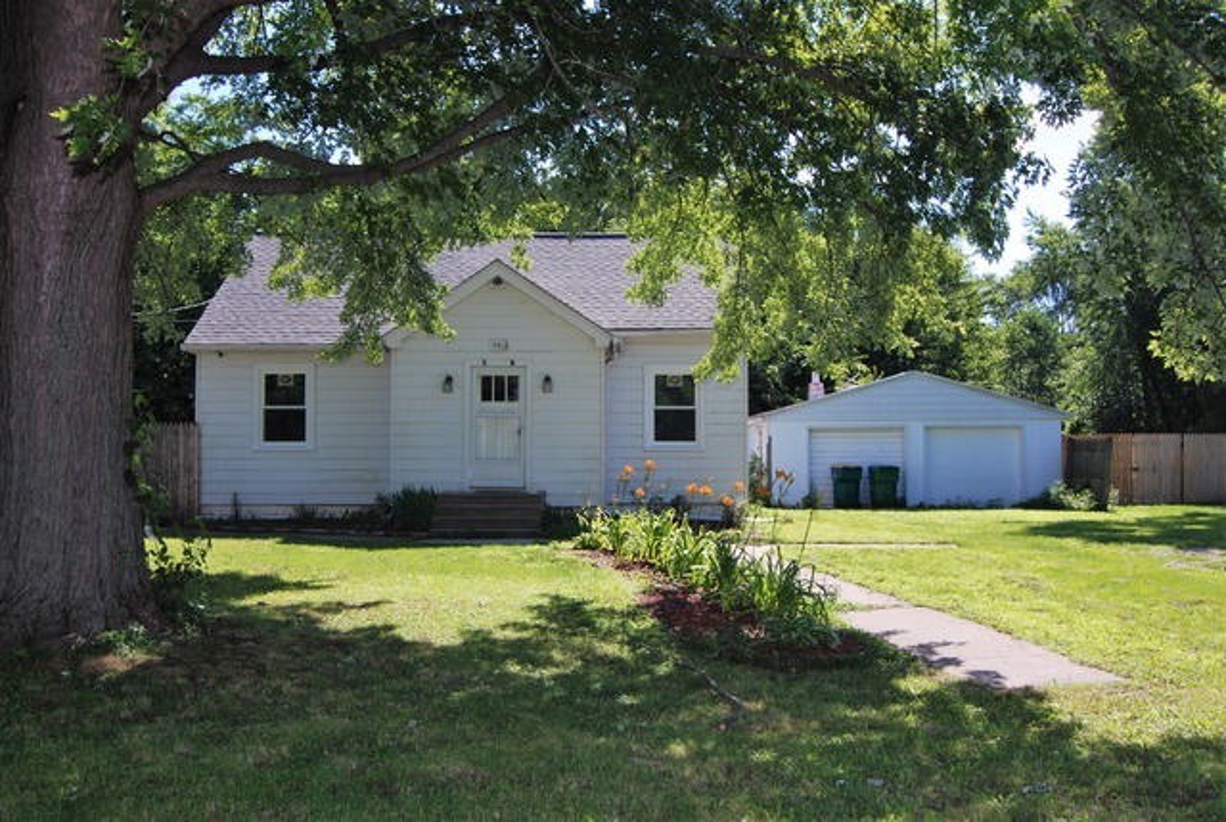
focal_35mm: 33
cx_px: 613
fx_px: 1126
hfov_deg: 57.1
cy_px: 411
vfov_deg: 40.1
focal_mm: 22
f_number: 6.3
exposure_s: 1/200
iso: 100
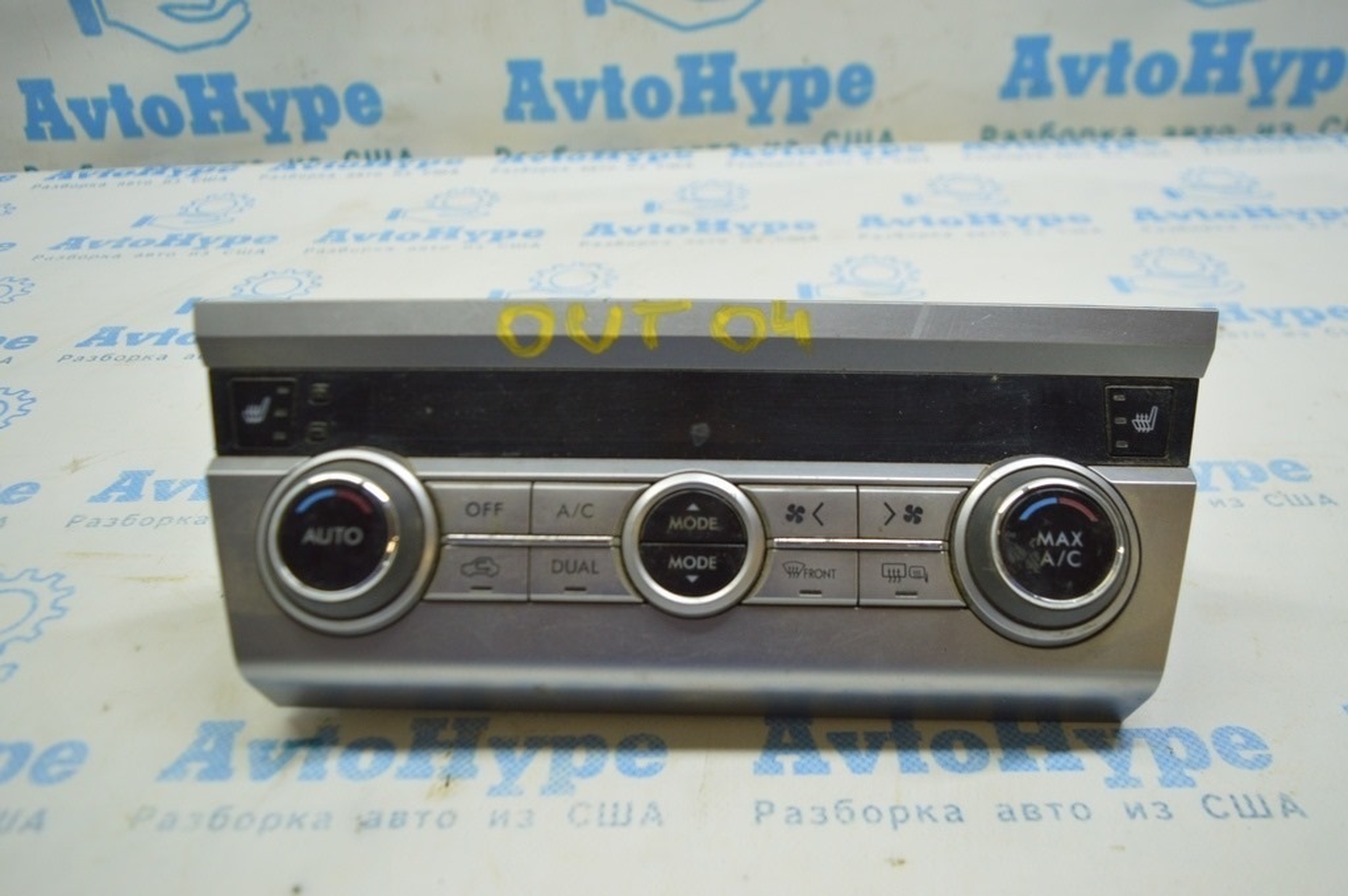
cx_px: 674
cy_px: 448
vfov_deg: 47.9
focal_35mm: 27
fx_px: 1010
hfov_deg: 67.4
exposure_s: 1/60
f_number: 3.5
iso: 400
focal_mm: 18
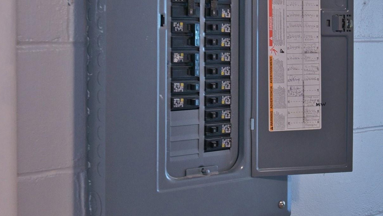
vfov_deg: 17.3
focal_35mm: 69
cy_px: 33
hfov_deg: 30.6
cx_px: 203
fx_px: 701
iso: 800
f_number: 8
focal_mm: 24
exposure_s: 1/3
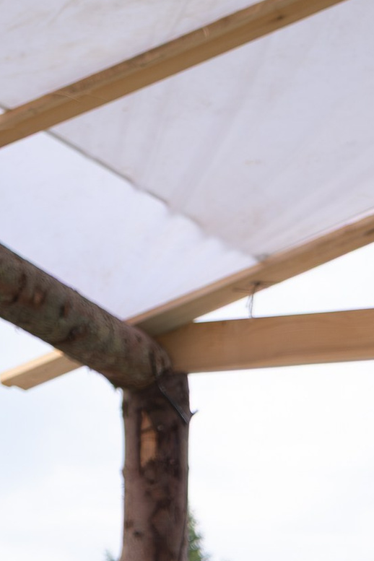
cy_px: 775
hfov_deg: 5.4
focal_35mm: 247
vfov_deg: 8.2
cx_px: 805
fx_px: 3849
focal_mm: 33.2
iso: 200
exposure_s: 1/800
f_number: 3.6
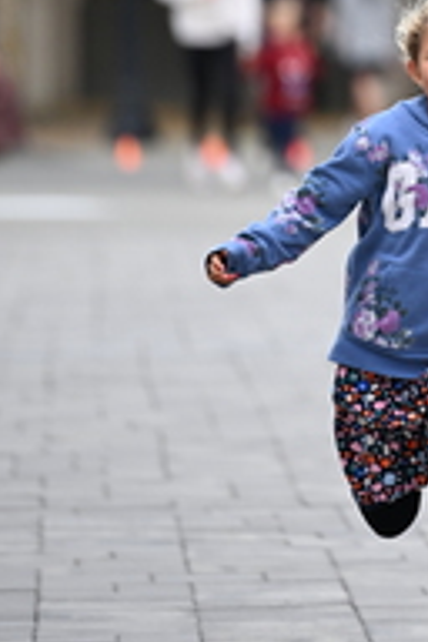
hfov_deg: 2.4
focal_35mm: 574
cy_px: -33
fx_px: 10236
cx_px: 580
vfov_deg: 3.6
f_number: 2.8
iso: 640
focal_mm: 200
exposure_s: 1/2000
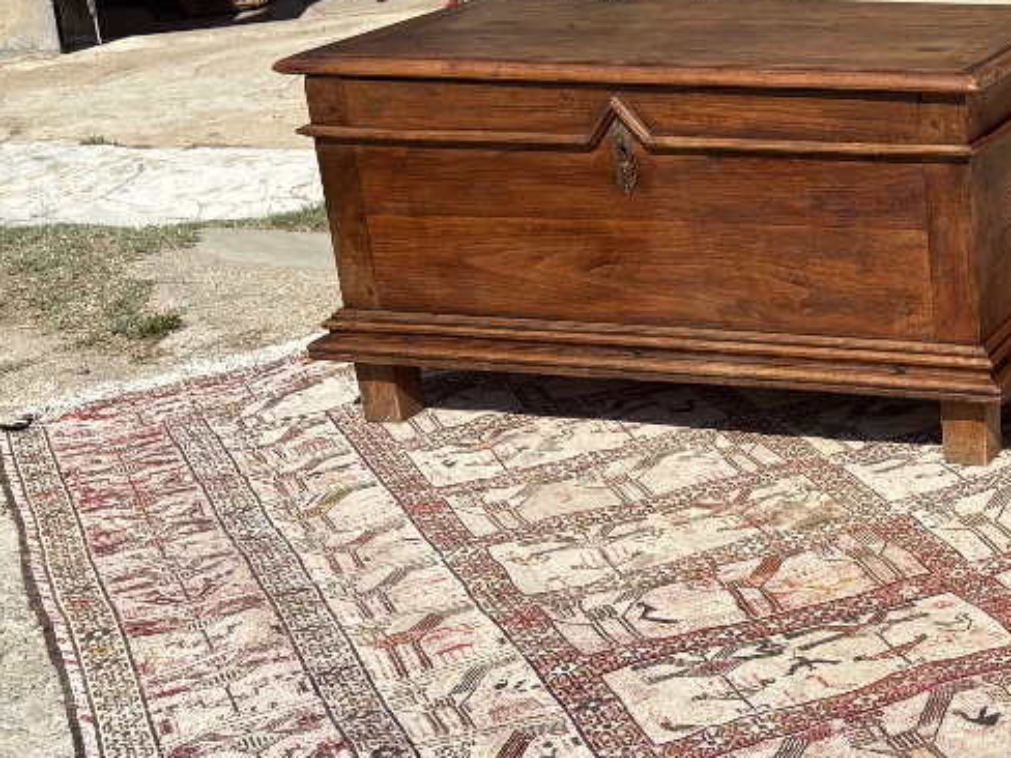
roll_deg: -0.2
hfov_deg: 27.7
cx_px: 1104
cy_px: 338
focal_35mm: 64
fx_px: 1869
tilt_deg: -17.8
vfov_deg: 22.9
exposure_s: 1/4329
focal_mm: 5.96
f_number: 1.6
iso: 50
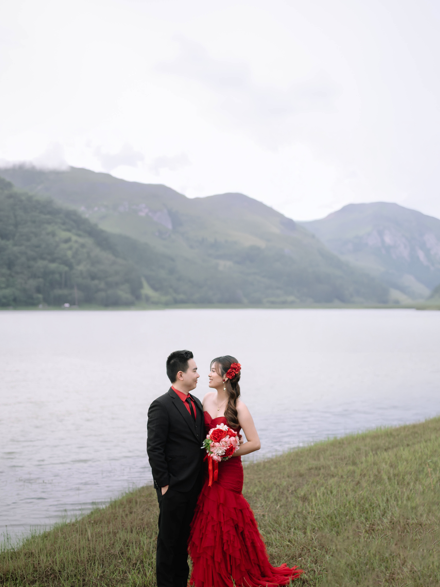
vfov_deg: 41.2
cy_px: 280
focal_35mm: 46
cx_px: 252
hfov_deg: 31.5
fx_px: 780
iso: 200
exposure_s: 1/6400
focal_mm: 35
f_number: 1.4
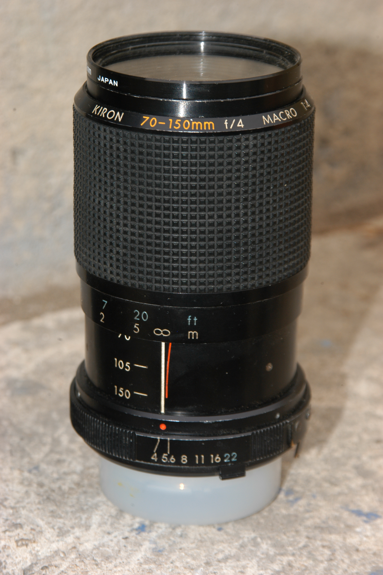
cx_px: 192
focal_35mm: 138
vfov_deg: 14.9
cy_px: 288
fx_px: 2206
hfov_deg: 9.9
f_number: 8
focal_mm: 92
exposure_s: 1/180
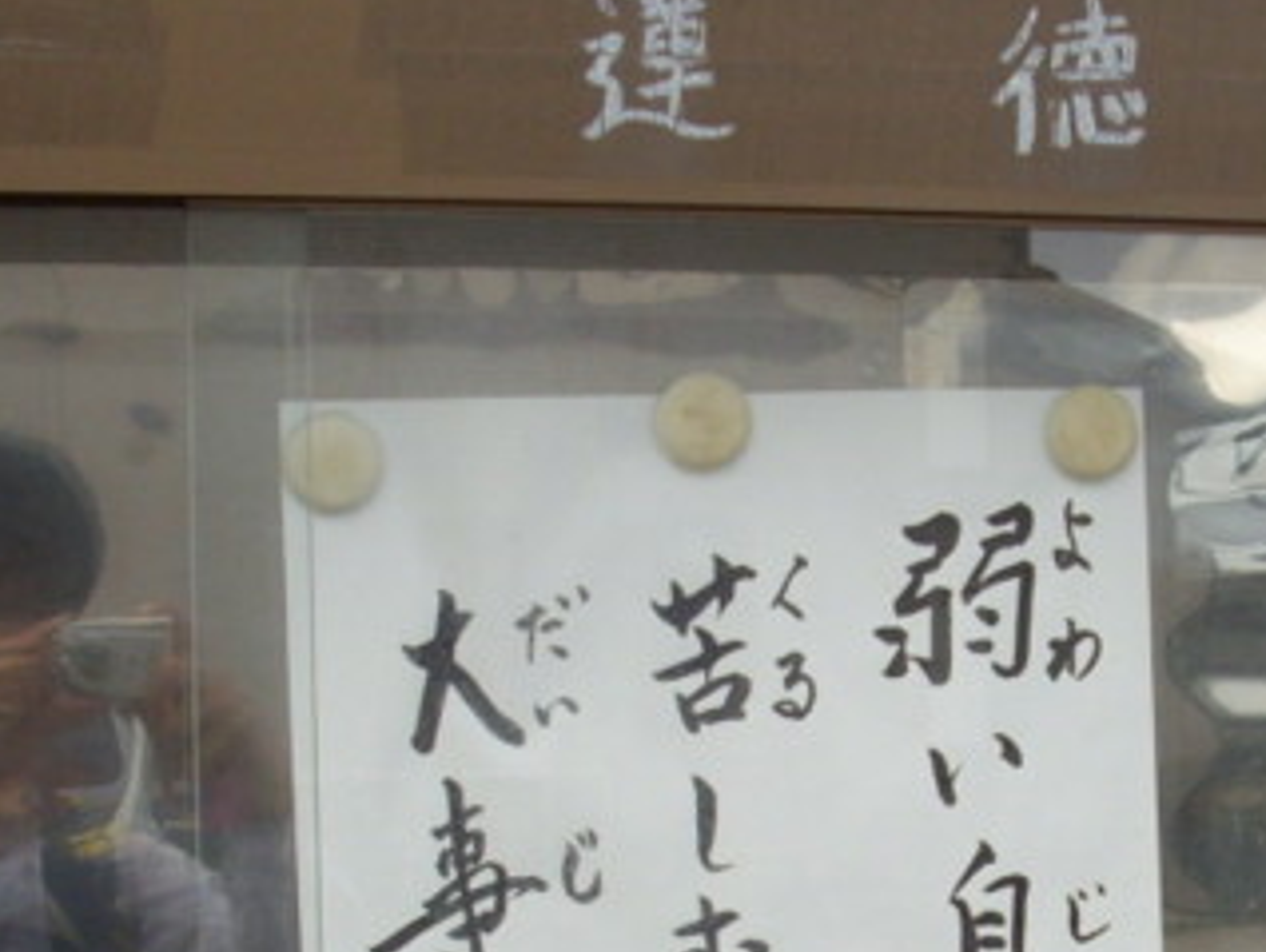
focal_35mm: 93
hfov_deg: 20.8
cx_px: 1039
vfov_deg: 15.7
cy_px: 892
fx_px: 3404
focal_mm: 6.2
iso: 80
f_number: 2.8
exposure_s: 1/320
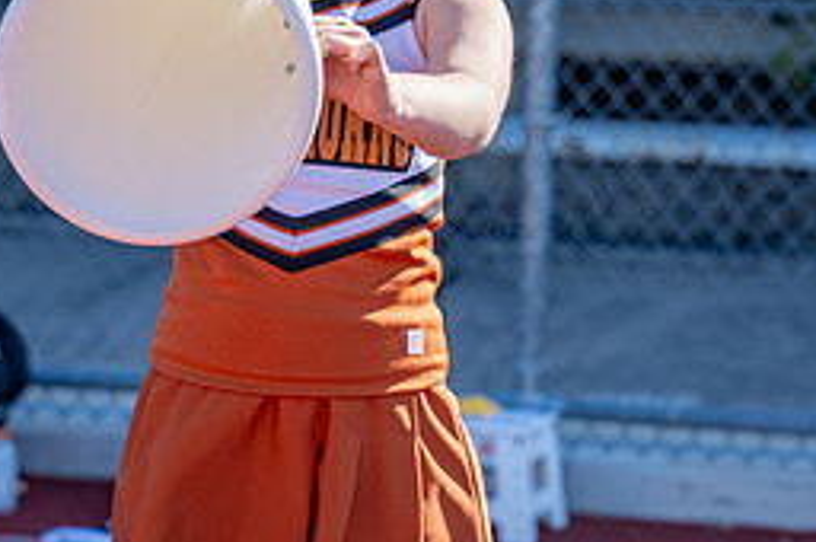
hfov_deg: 12.9
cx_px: 386
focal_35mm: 160
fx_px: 3622
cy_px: 104
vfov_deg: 8.5
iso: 250
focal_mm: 55.4
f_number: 2.8
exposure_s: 1/3200
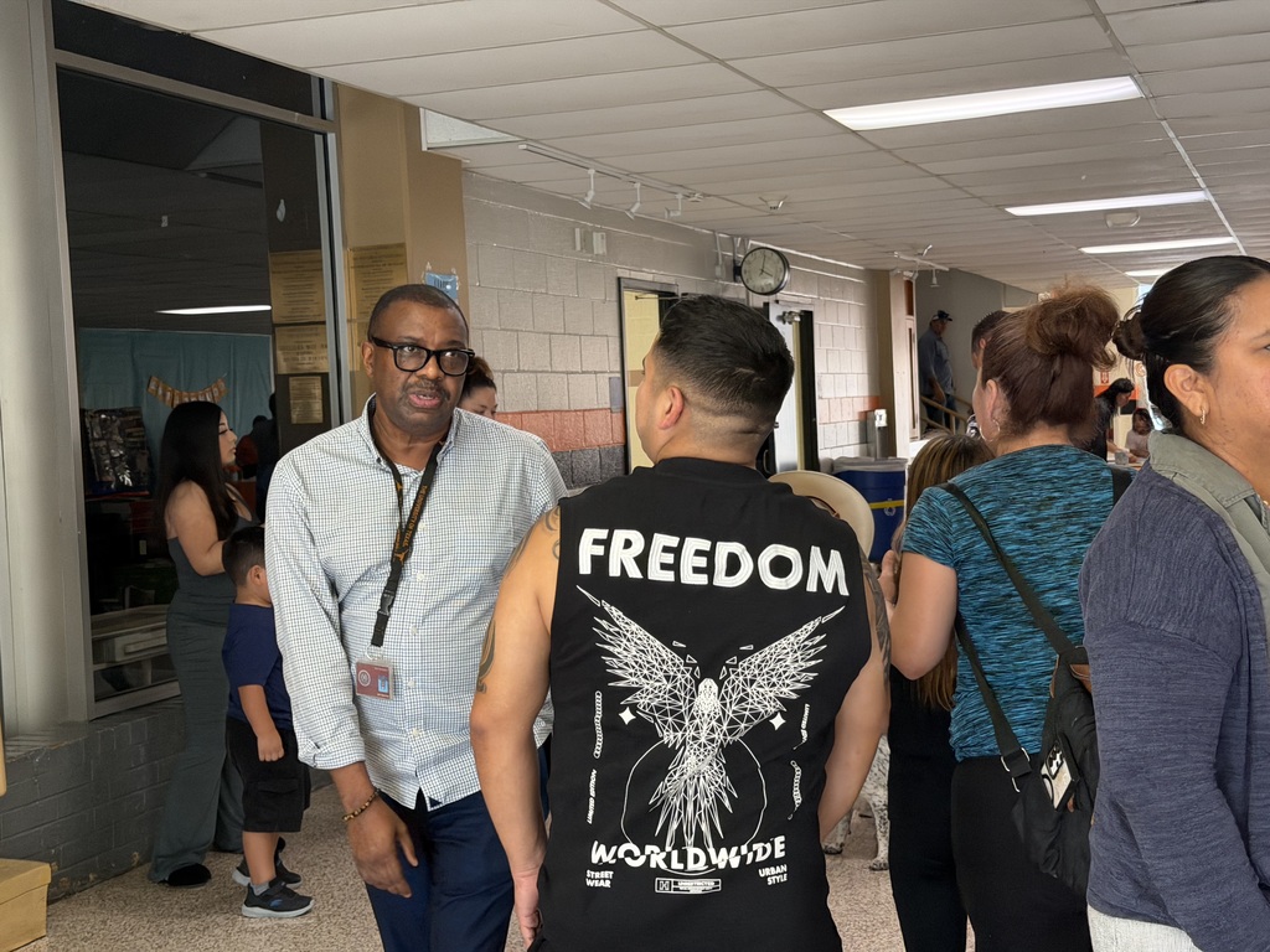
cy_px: 476
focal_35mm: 48
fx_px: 1761
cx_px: 635
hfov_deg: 39.7
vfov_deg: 30.3
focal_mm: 6.76
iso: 200
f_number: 1.78
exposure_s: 1/120
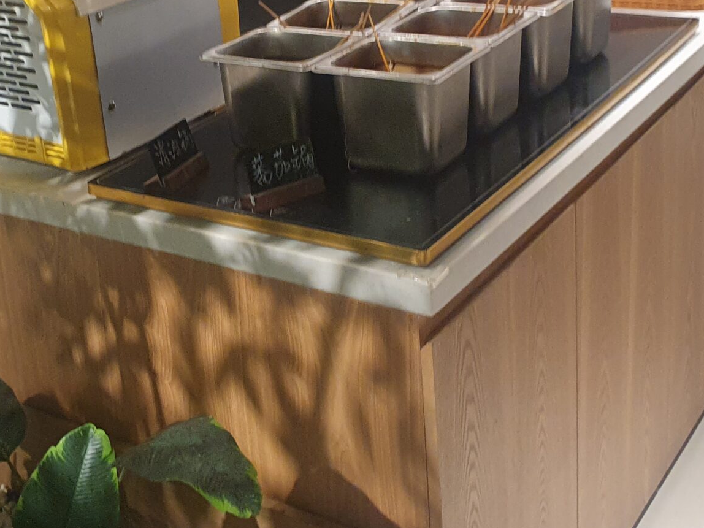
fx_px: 1180
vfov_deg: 24.8
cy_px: 94
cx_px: 233
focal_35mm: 58
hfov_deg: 32.9
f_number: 2.4
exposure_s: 1/100
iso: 200
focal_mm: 4.32
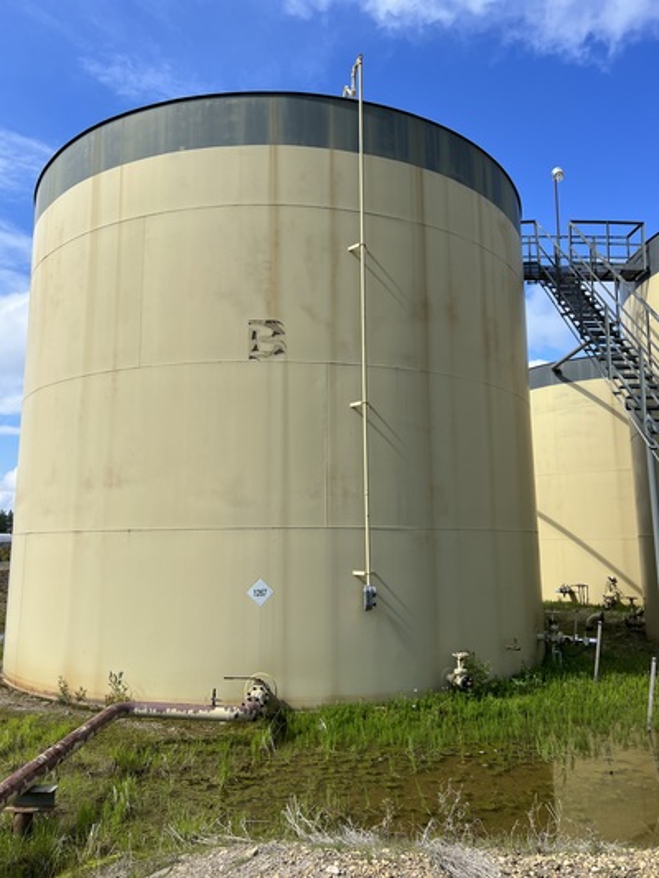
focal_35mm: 26
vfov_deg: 67.3
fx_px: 660
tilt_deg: +11.5
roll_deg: +1.0
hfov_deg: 53.1
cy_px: 439
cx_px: 330
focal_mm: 5.7
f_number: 1.5
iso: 50
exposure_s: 1/3831
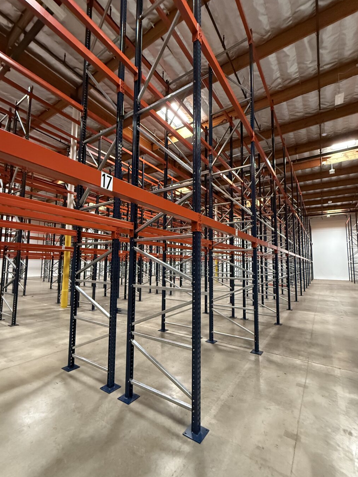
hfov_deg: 78.1
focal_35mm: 16
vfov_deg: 94.5
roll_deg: -0.9
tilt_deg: +5.2
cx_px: 175
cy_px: 247
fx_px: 221
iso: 1000
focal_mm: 2.22
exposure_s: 1/60
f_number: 2.2
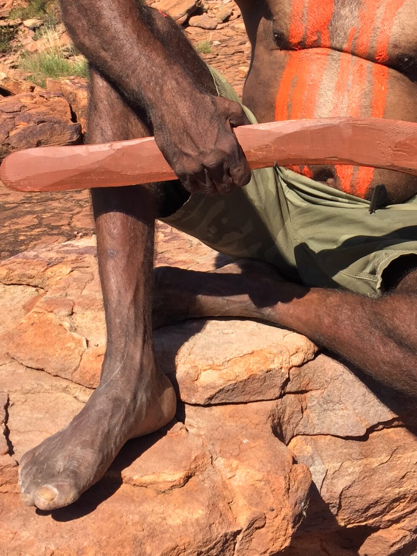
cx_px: 269
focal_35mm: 57
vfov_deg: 32.2
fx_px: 915
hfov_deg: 25.6
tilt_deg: -5.6
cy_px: 58
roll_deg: -2.5
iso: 32
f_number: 2.2
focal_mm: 4.15
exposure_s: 1/1582
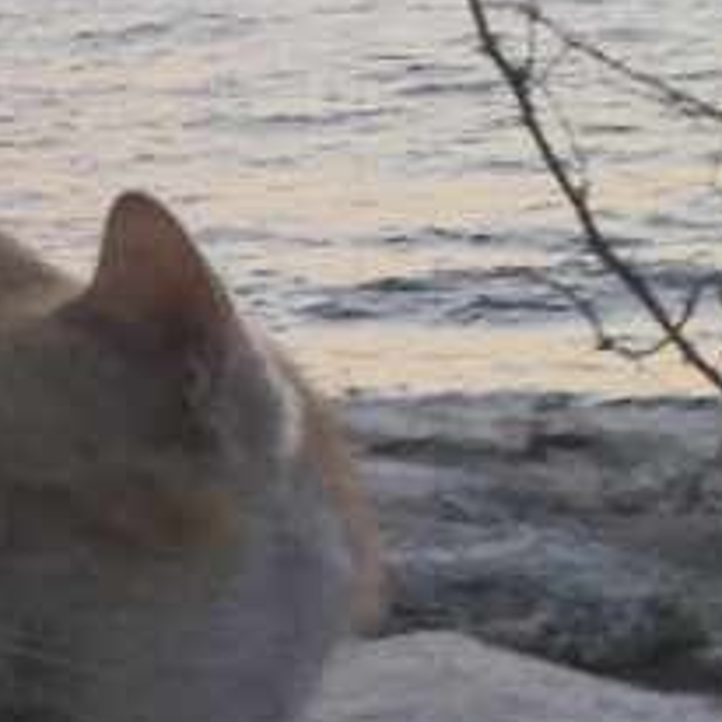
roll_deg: -0.2
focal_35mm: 136
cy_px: 379
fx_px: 3209
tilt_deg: -8.9
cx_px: -350
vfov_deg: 12.8
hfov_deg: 12.2
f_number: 2.4
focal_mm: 3.3
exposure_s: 1/33
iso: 80
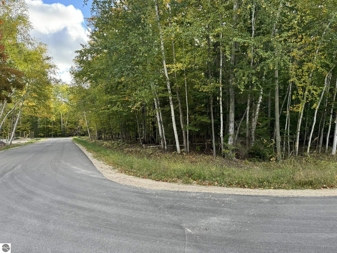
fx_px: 234
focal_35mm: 24
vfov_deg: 56.8
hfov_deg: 71.6
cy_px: 126
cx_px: 168
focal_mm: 6.76
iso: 64
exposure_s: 1/250
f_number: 1.78
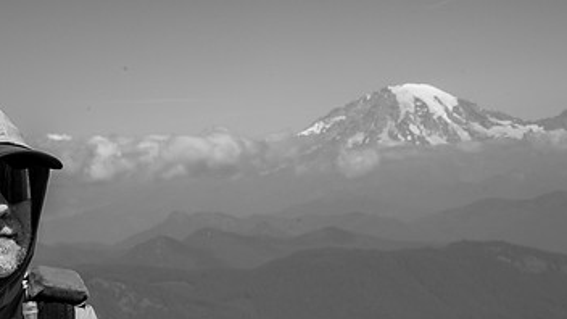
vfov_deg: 12.1
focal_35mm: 100
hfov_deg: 21.3
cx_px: 179
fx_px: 1503
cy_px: 222
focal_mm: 58
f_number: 18
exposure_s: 1/250
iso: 400
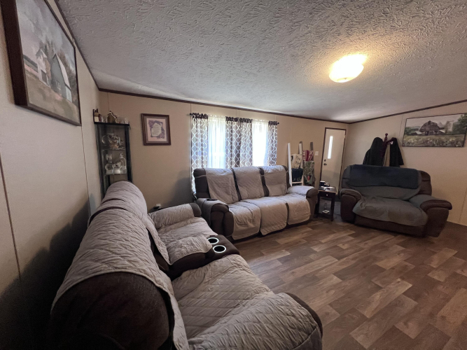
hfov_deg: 106.2
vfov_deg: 89.9
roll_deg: -1.5
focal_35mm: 13
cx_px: 234
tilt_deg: -9.3
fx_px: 175
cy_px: 175
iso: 250
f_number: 1.8
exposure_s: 1/60
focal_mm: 1.57
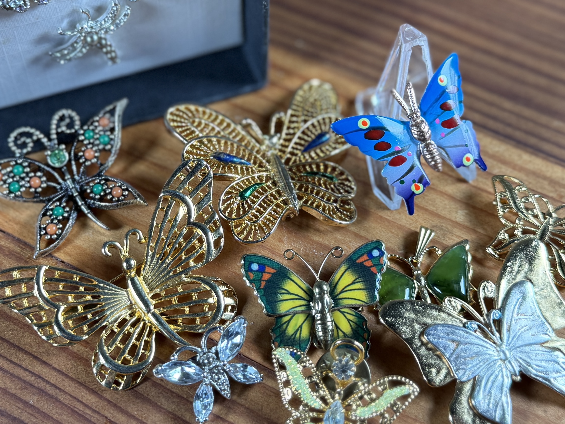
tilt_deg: -55.8
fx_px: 392
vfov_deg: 56.8
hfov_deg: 71.6
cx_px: 282
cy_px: 212
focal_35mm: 24
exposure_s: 1/240
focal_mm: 6.76
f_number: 1.78
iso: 125
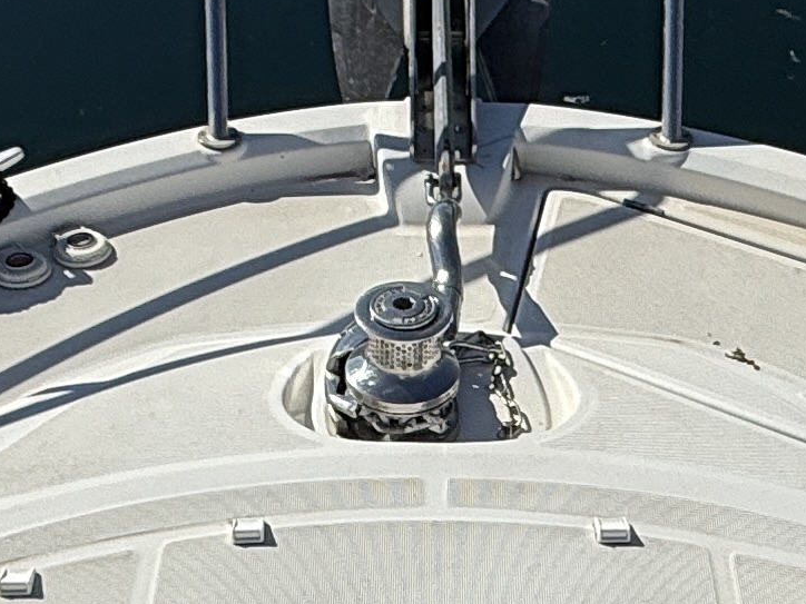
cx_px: 403
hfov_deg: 25.0
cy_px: 776
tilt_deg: -52.2
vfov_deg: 17.7
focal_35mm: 78
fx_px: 1816
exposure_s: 1/6173
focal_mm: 2.22
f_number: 2.2
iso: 40
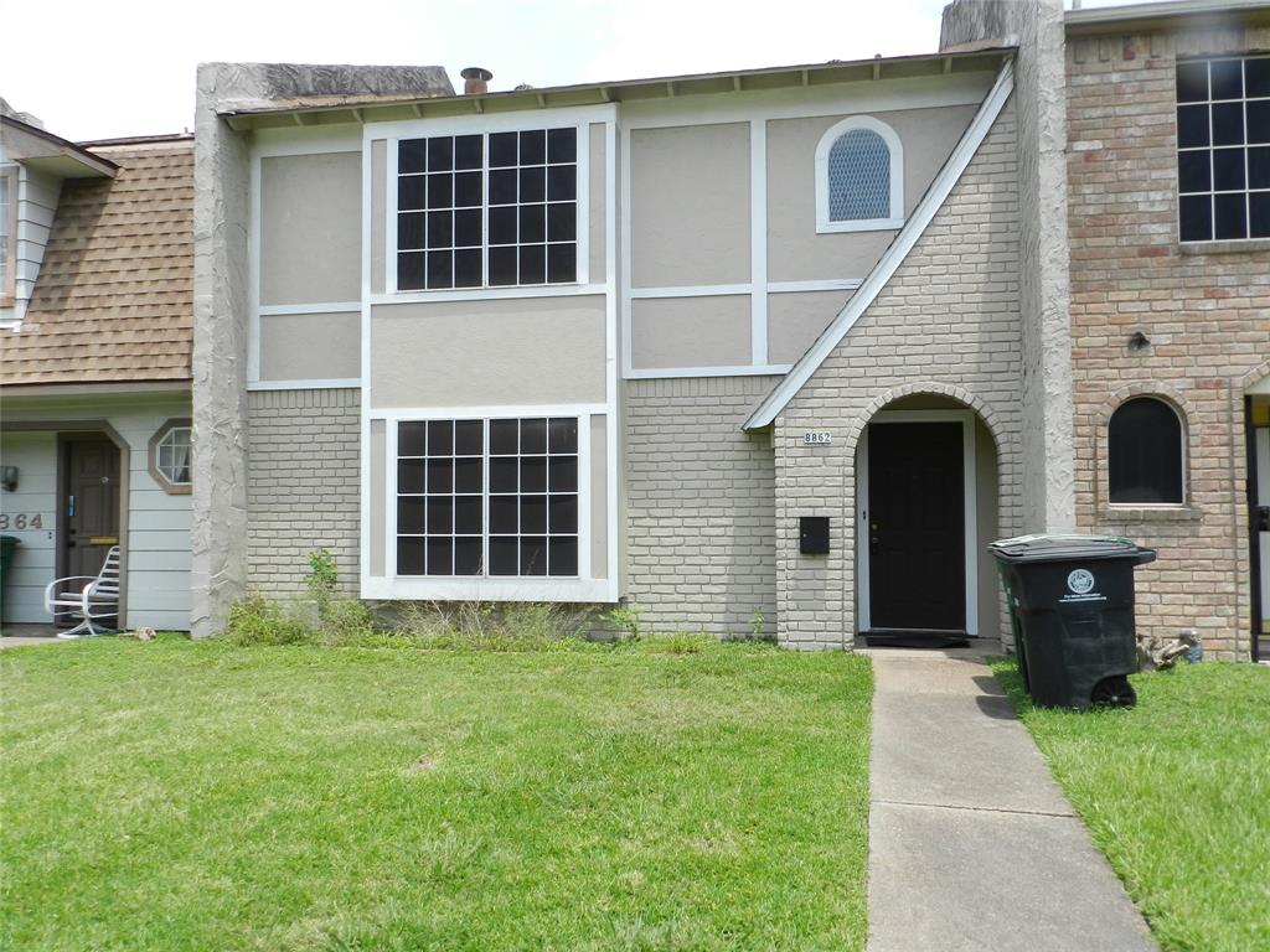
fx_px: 1027
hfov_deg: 63.4
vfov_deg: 49.7
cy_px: 476
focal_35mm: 28
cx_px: 635
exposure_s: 1/800
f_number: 3.6
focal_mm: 5
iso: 160
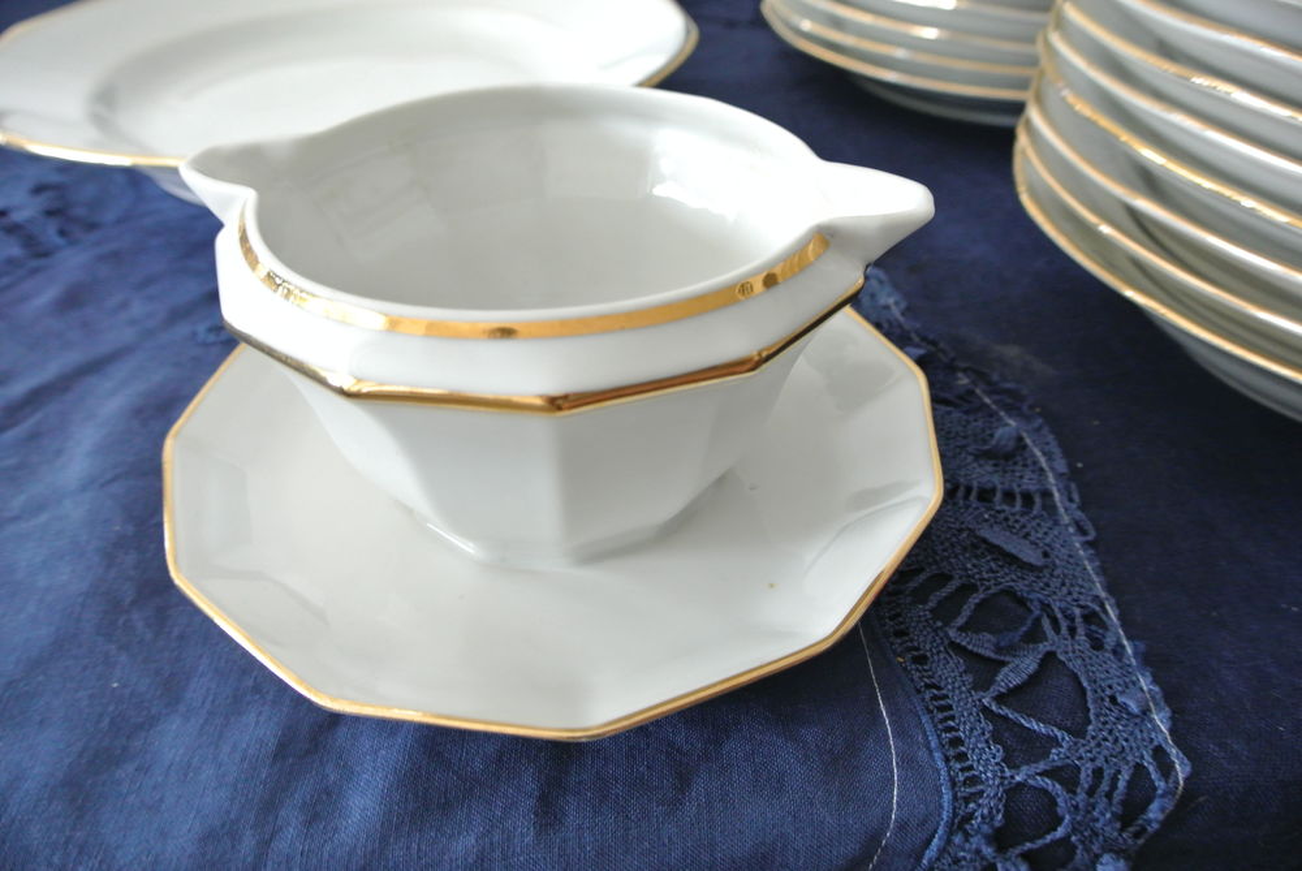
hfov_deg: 67.3
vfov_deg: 48.0
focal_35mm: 27
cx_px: 651
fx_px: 977
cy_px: 436
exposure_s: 1/25
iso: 800
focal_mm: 10
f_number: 3.5
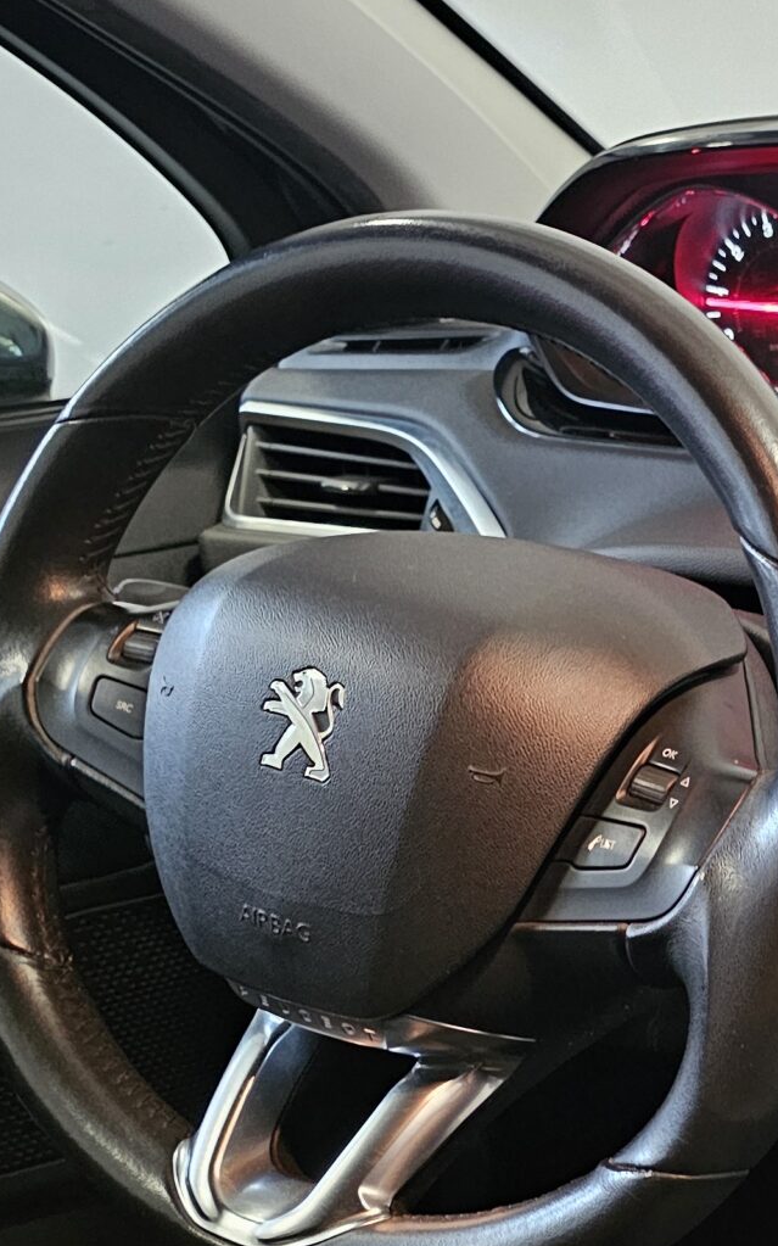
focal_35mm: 61
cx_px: 1062
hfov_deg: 19.3
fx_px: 2070
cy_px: 848
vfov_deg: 33.1
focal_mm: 6.3
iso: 800
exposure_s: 1/25
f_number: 1.7
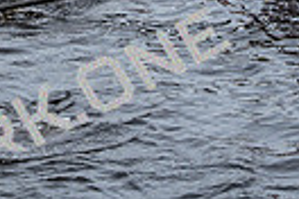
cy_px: -236
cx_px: 143
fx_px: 7317
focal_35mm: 881
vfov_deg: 1.6
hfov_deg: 2.3
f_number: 2.8
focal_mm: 200
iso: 200
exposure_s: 1/2000
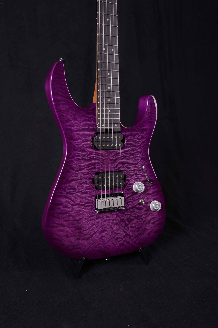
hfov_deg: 34.1
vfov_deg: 49.6
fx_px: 356
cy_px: 164
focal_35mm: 39
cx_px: 109
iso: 200
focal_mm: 26
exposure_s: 1/200
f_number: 13
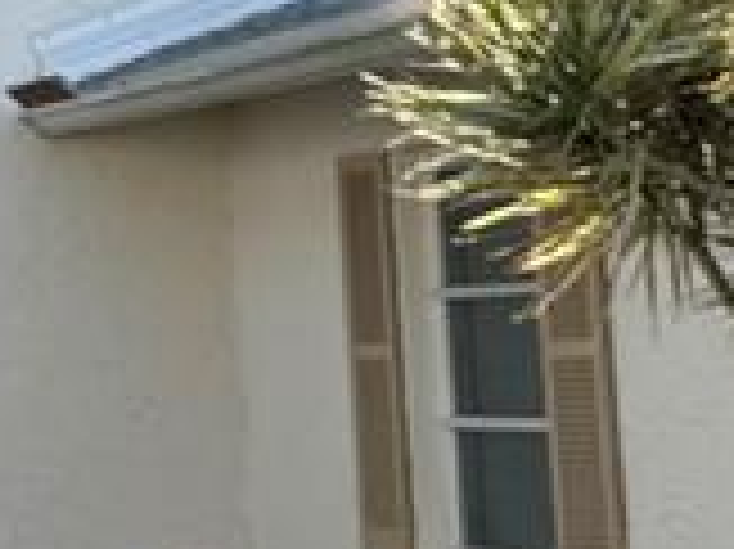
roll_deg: +0.1
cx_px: -594
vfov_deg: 9.6
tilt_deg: +8.5
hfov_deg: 12.0
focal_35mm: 151
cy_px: -180
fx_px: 3199
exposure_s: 1/6173
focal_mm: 6.76
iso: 80
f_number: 1.78
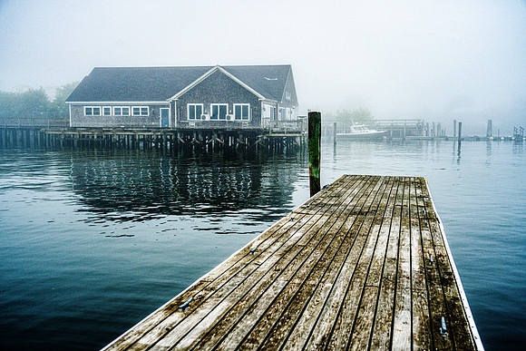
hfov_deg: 49.5
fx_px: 570
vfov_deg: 34.2
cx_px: 263
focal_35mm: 39
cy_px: 176
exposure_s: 1/2500
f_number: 4
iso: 500
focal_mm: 39
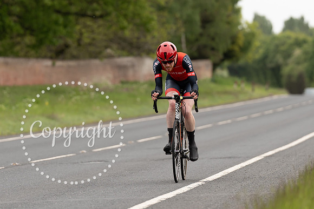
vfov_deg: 3.9
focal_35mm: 350
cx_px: 184
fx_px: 3053
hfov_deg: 5.9
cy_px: 72
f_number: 3.5
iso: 200
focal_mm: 200
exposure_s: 1/1000
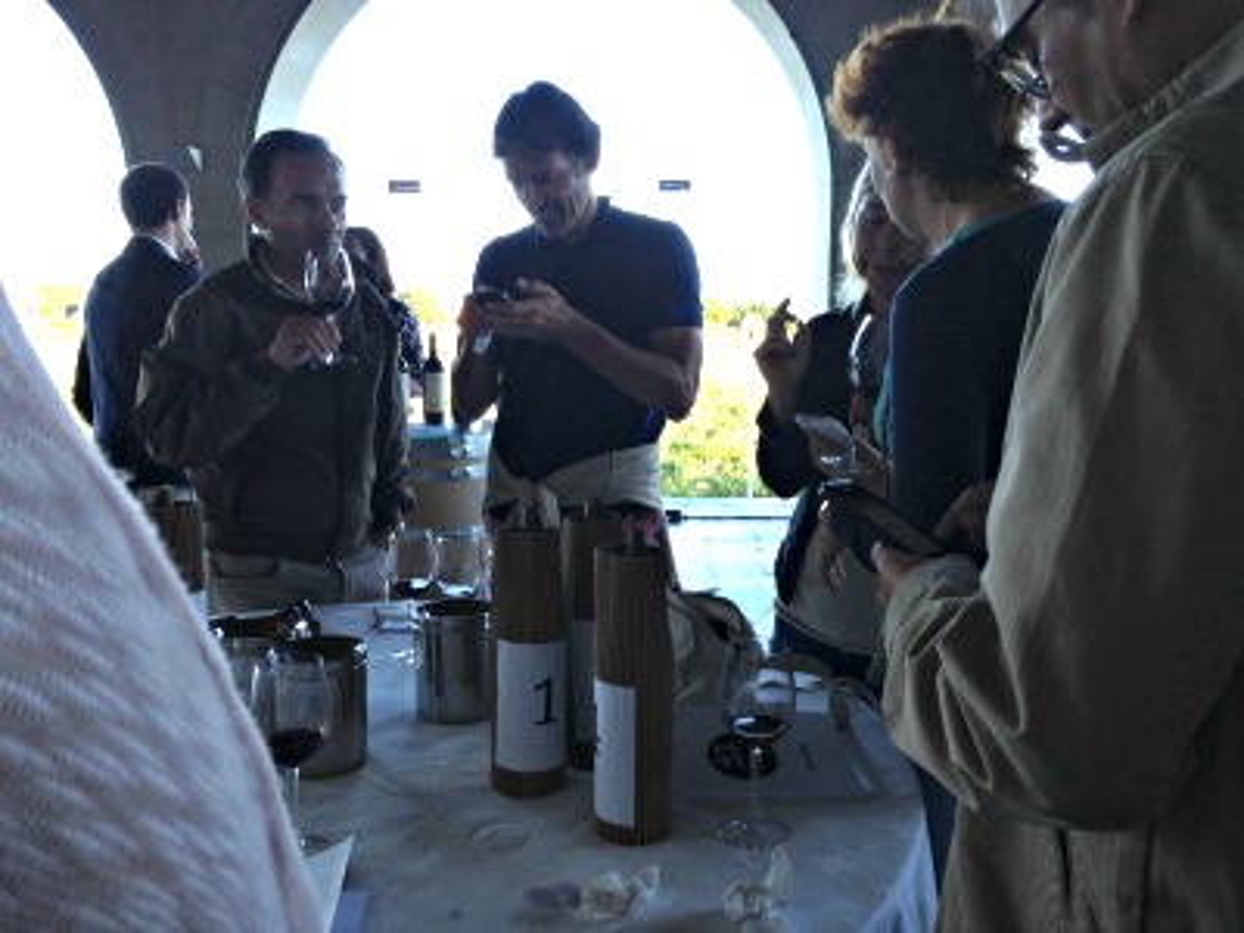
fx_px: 1186
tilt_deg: -8.8
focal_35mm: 33
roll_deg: +0.0
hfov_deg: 55.4
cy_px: 466
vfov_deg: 42.9
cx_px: 622
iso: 80
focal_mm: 4.12
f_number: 2.4
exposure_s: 1/120
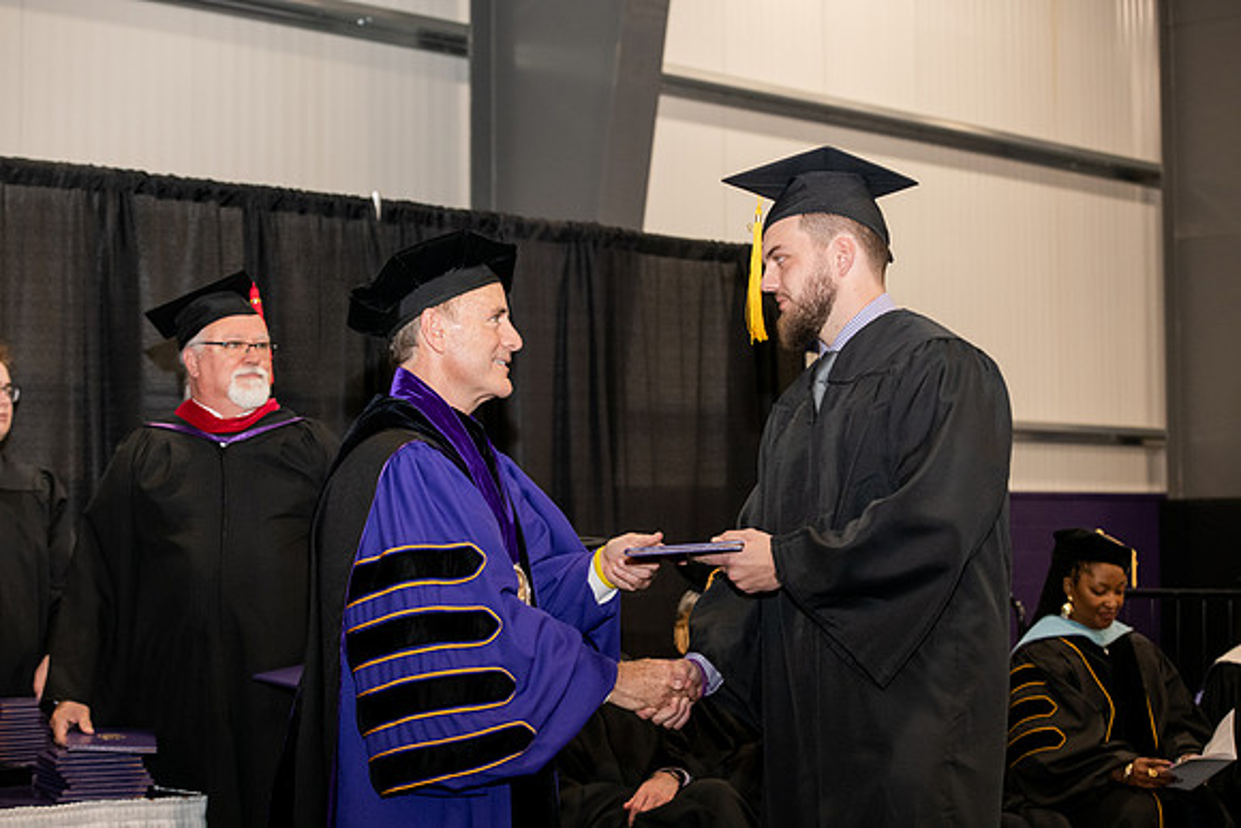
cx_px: 620
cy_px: 414
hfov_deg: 28.8
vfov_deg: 19.5
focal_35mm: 70
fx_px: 2414
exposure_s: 1/200
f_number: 5
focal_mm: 70
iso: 2000
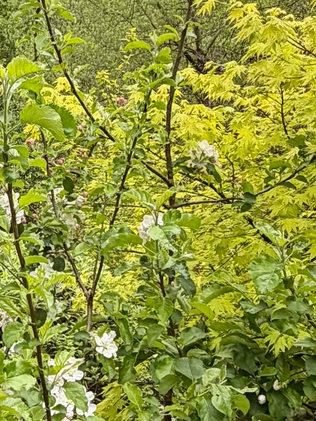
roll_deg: +0.1
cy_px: 126
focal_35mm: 63
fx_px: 767
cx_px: -17
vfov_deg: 30.4
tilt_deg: -8.6
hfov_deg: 22.2
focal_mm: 2.22
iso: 50
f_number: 2.2
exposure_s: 1/502
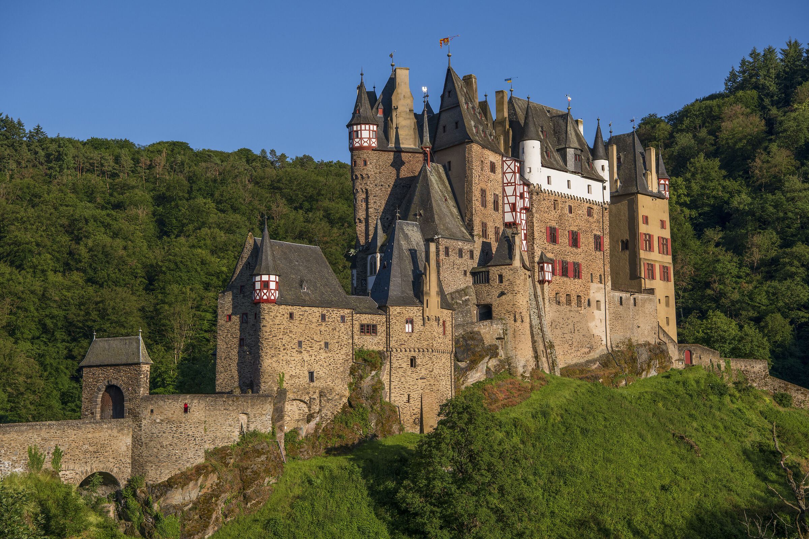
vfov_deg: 23.4
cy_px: 270
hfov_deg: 34.5
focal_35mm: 58
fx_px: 1303
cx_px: 404
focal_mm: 58
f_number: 9
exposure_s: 1/400
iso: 100
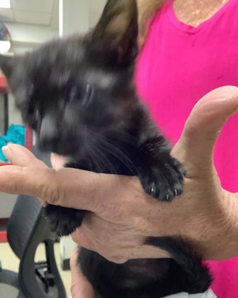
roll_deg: -0.1
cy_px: 156
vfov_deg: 54.2
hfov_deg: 44.5
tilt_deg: -3.2
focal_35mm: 33
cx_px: 119
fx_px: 291
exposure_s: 1/33
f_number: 2.4
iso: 400
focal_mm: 3.3
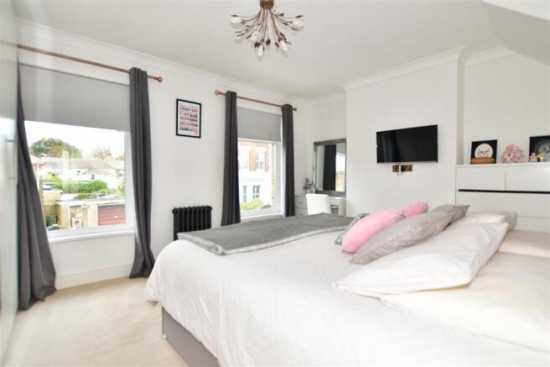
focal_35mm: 15
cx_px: 275
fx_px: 229
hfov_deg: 100.4
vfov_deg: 77.3
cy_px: 184
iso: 200
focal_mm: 10
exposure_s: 1/60
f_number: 3.5
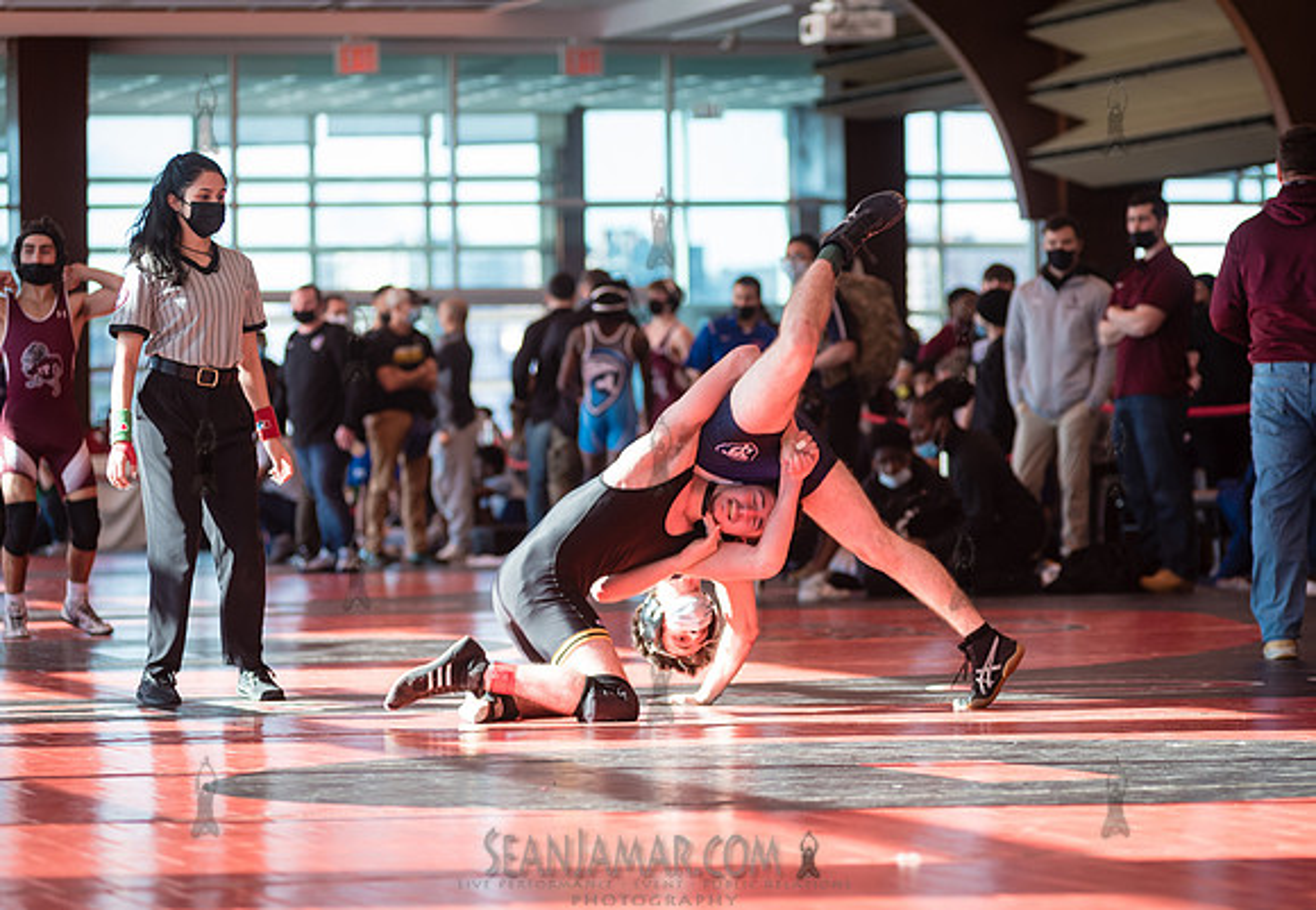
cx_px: 783
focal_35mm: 171
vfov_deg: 8.2
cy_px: 387
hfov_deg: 11.9
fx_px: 6313
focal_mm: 145
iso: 400
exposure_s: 1/400
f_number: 4
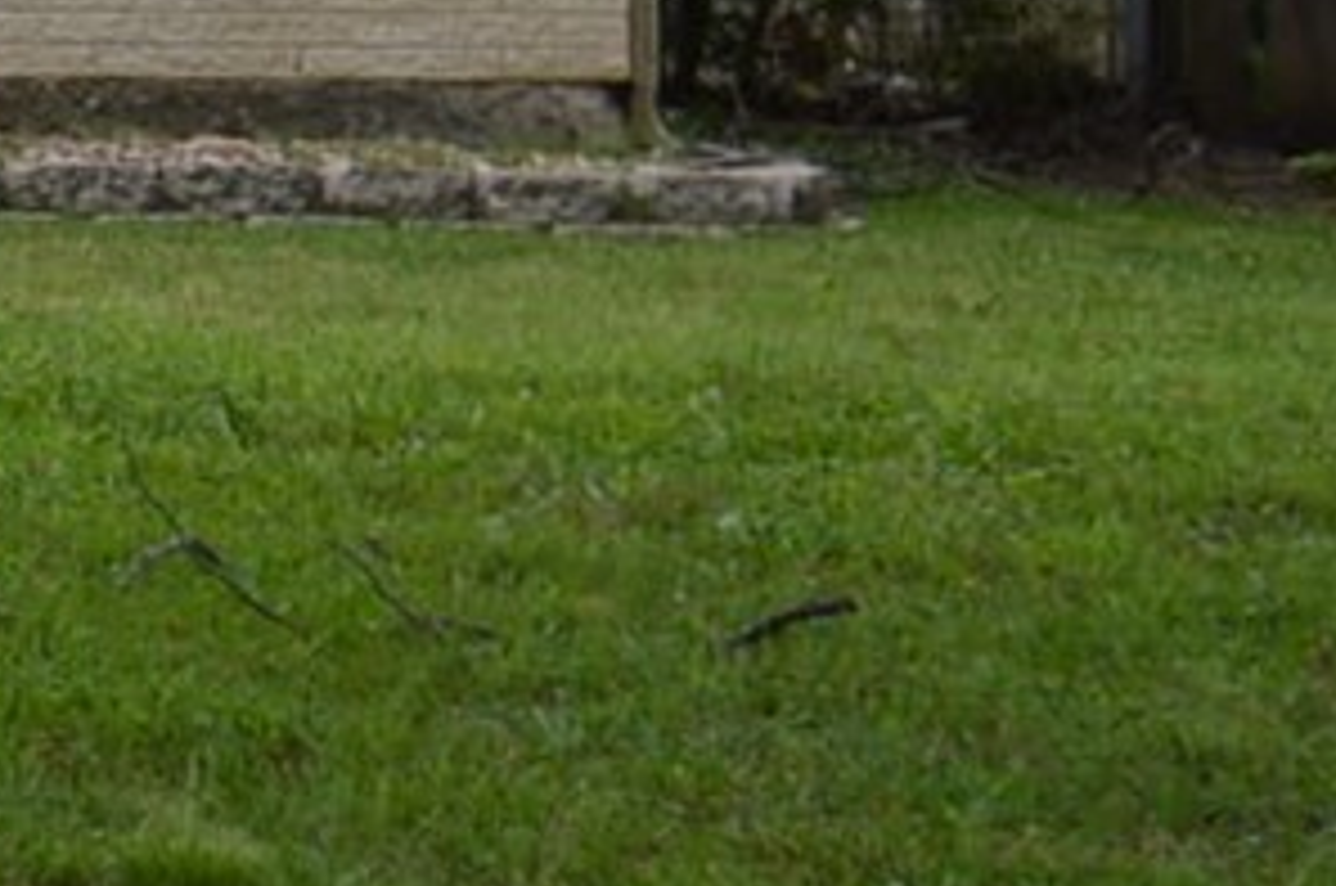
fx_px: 9781
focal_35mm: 264
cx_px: -3021
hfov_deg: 6.8
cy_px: -522
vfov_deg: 5.1
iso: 100
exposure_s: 1/200
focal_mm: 24
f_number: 7.1
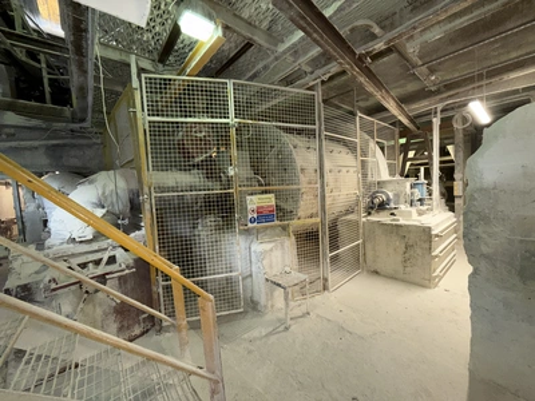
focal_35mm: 14
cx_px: 268
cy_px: 200
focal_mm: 2.22
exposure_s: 1/50
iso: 100
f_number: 2.2
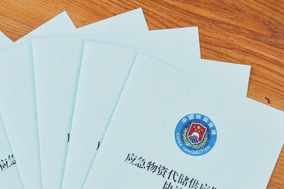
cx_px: 82
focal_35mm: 70
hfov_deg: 28.6
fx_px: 551
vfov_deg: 19.1
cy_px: 170
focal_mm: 25
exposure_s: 1/100
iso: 1000
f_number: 5
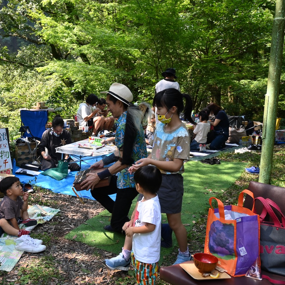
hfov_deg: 37.9
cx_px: 92
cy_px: 142
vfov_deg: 38.4
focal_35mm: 44
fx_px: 410
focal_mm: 22.5
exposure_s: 1/250
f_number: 4
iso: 250
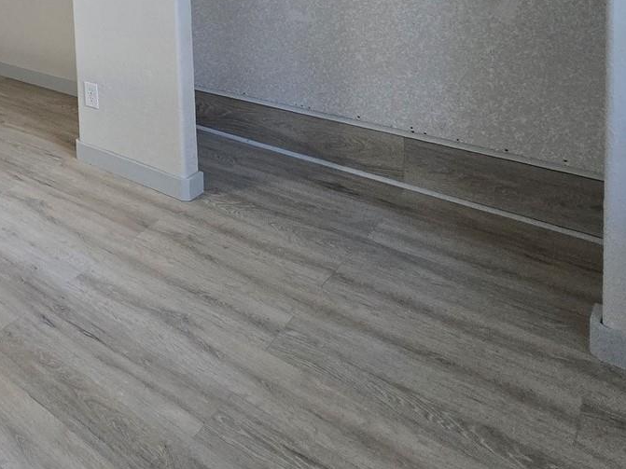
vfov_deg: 38.0
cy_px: -44
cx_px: -50
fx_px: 561
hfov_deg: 45.2
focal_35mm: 31
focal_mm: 2.2
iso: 500
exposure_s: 1/60
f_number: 2.2
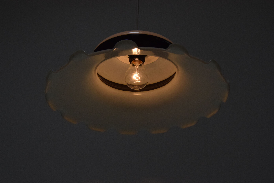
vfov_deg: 34.3
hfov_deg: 49.5
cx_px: 137
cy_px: 92
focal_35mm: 39
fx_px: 297
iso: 1600
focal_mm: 26
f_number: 11
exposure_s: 1/500
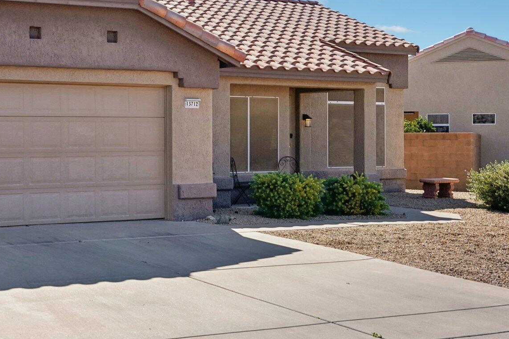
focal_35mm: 59
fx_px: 834
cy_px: 145
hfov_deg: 33.0
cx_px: 107
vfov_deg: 23.0
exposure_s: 1/2500
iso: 400
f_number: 5
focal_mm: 33
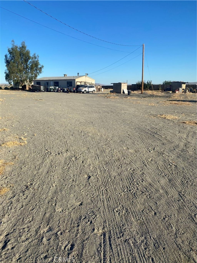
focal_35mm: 26
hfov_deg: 53.1
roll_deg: -0.1
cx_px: 98
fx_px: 197
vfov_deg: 67.3
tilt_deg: -12.0
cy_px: 132
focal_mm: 4.25
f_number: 1.8
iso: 32
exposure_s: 1/2463
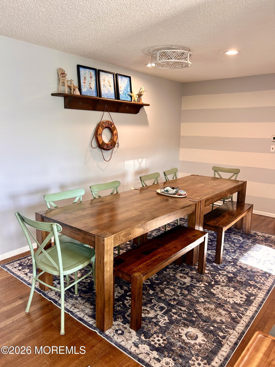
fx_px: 275
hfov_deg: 53.1
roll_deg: -2.9
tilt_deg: -9.6
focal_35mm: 26
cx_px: 138
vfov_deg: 67.3
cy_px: 184
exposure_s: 1/60
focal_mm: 5.7
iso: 64
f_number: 1.5
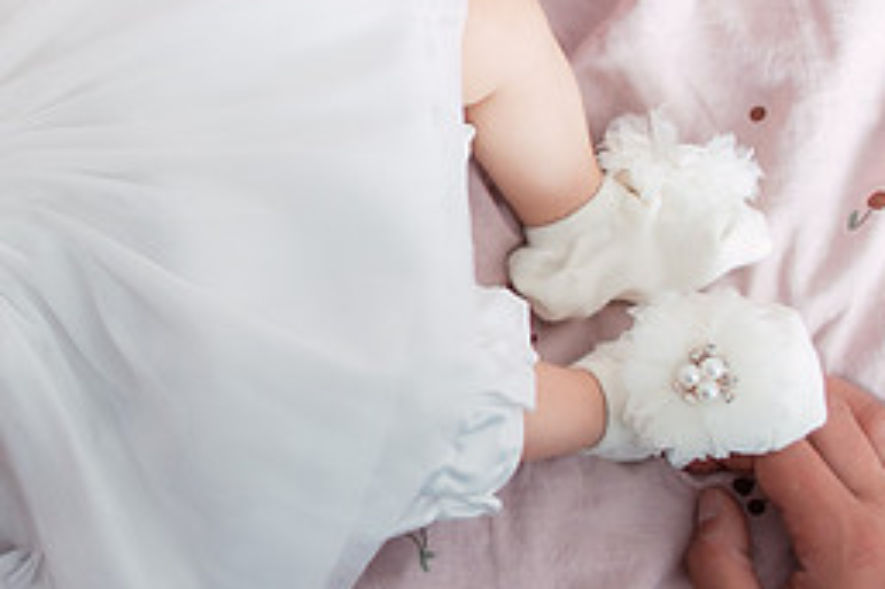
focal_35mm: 90
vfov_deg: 15.2
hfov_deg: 21.6
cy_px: 271
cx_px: -47
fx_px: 2211
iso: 640
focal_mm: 35
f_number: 3.2
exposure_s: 1/200
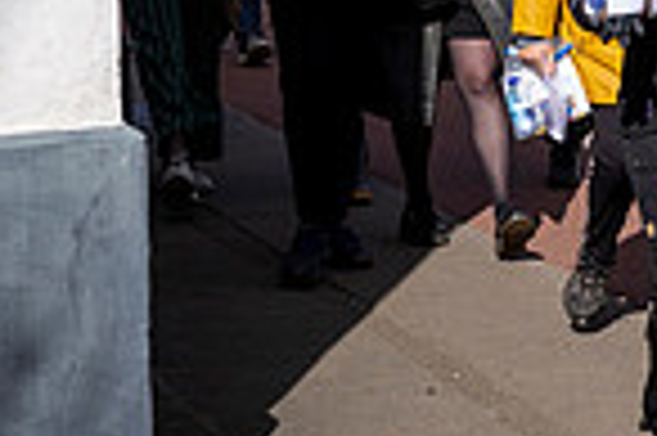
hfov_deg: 9.1
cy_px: -321
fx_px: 3992
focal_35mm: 219
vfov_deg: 6.1
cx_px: 1066
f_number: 5.6
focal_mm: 55
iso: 200
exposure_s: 1/1000
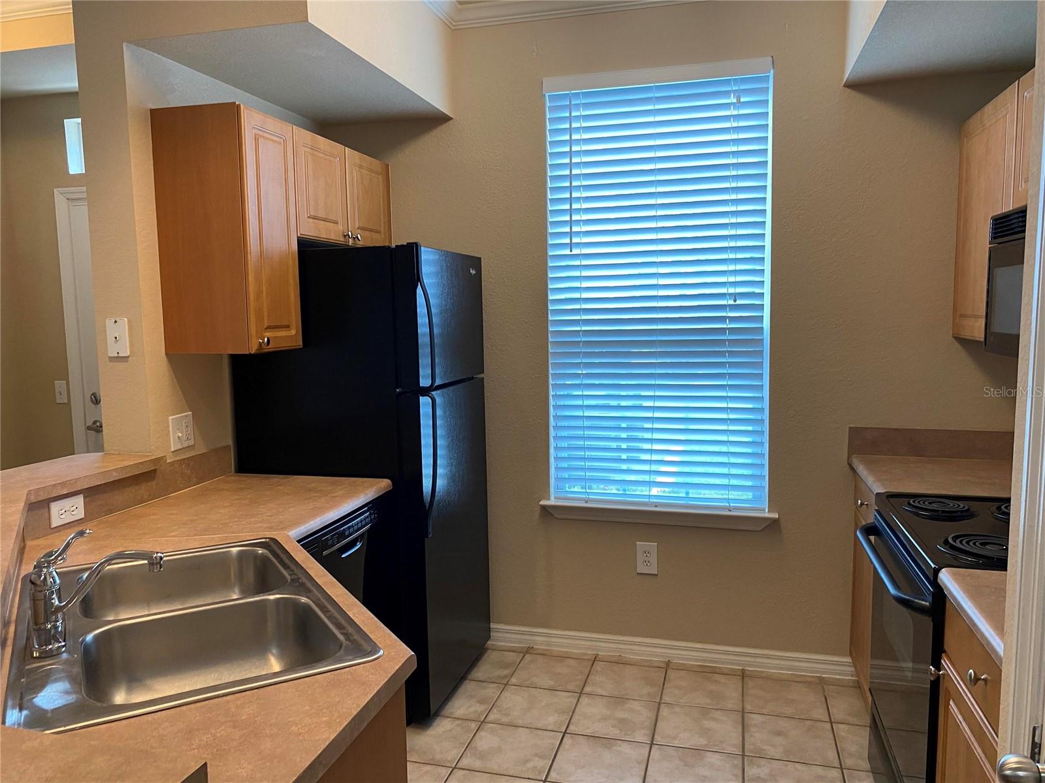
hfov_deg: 67.3
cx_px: 522
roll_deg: +0.6
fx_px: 785
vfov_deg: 53.0
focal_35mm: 26
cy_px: 392
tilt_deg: -6.6
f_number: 1.8
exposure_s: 1/60
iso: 80
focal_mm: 4.25
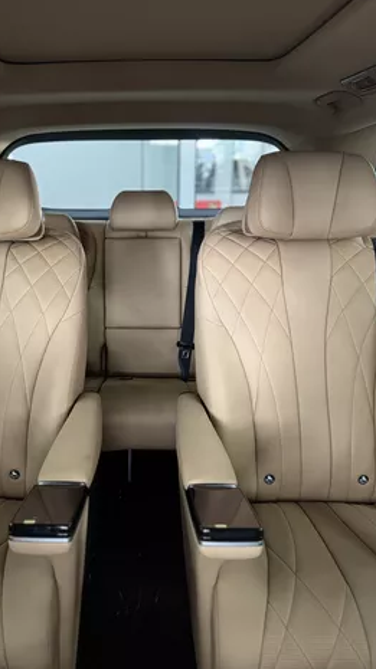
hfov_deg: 38.6
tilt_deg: -15.8
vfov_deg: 64.3
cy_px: 327
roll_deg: -0.3
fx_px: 533
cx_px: 137
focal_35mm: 30
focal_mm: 6.76
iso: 640
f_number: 1.78
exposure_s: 1/33
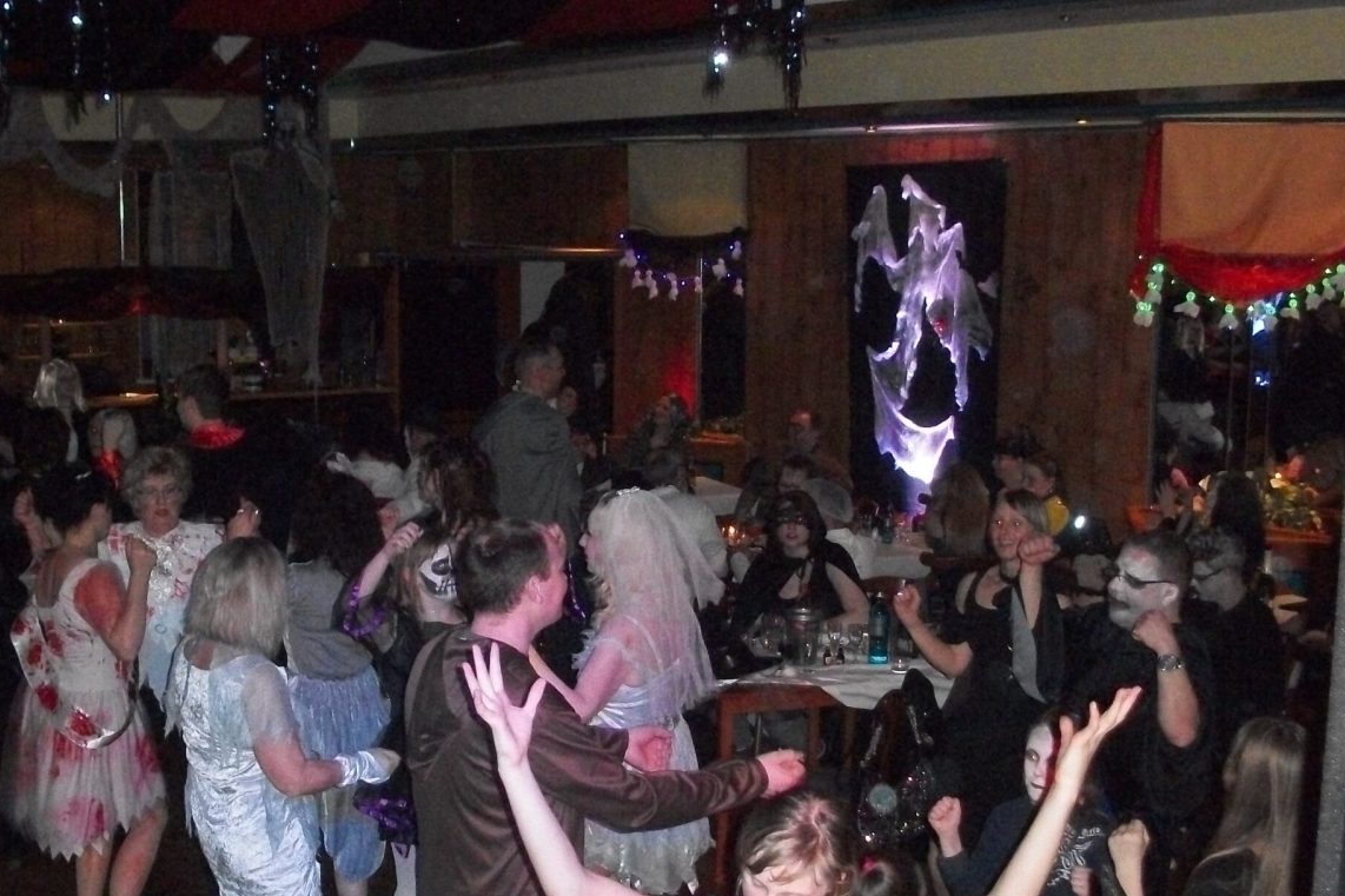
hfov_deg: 38.8
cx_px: 557
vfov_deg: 26.3
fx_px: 1905
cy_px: 612
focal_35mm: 51
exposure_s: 1/125
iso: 640
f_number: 3.1
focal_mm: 6.3
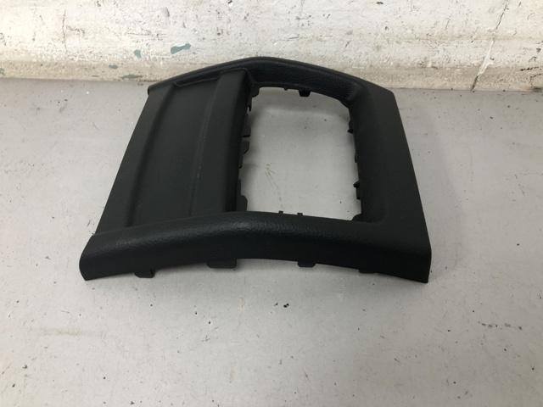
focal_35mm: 28
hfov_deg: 63.4
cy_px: 204
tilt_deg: -48.8
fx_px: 439
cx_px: 272
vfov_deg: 49.7
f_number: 1.8
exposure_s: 1/20
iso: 40
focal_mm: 4
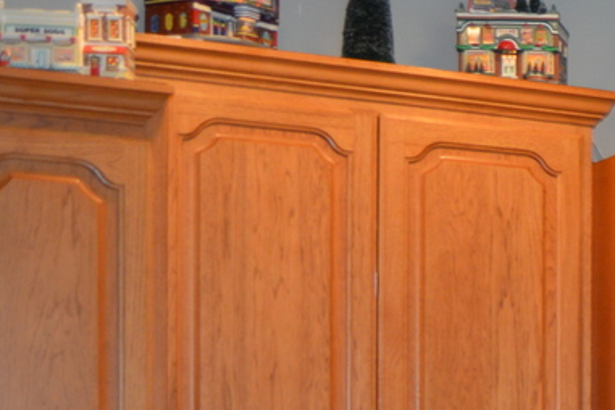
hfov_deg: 14.8
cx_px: 1214
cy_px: 594
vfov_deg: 11.5
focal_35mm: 115
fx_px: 1964
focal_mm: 18
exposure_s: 1/60
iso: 500
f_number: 3.5
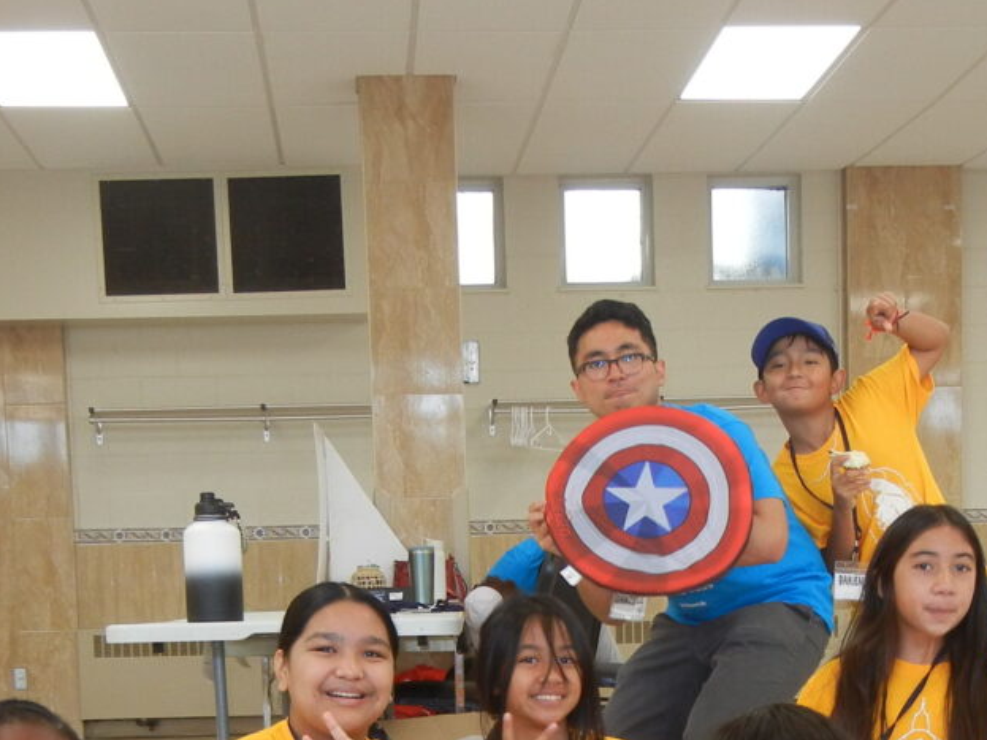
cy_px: 856
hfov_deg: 26.3
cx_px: 542
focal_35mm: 74
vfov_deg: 18.9
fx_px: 2110
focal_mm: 5.4
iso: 160
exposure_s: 1/38.7
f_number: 3.5
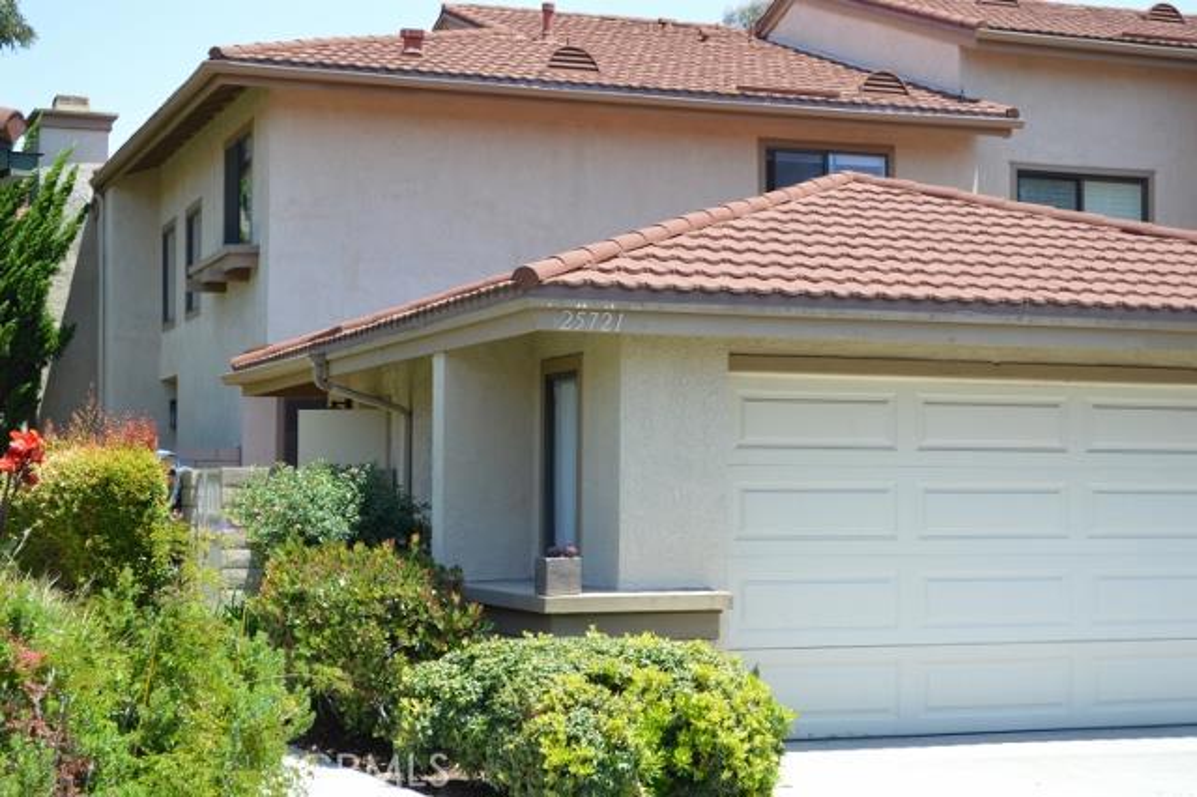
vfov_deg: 22.6
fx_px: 1994
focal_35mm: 60
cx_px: 598
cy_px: 398
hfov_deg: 33.4
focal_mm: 40
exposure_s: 1/160
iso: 100
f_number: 6.3
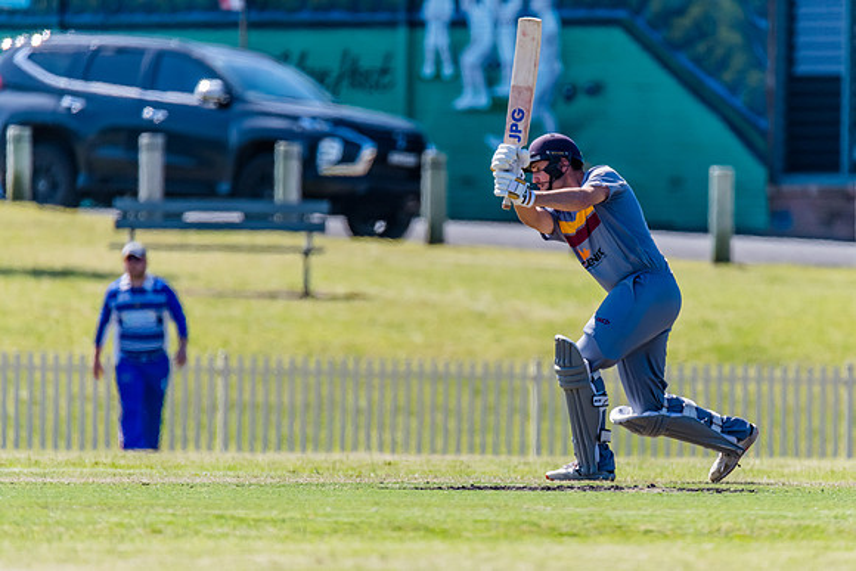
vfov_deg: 2.0
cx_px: 496
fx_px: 16561
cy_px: 322
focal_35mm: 696
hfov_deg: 3.0
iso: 640
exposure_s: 1/2000
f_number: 6.3
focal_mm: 600
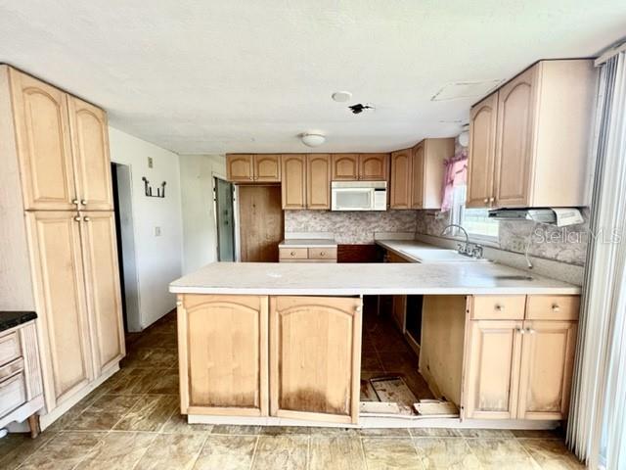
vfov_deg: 89.9
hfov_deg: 106.2
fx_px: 235
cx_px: 313
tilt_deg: -6.8
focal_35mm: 13
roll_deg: +0.8
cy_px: 235
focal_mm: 1.57
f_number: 1.8
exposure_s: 1/121
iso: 80
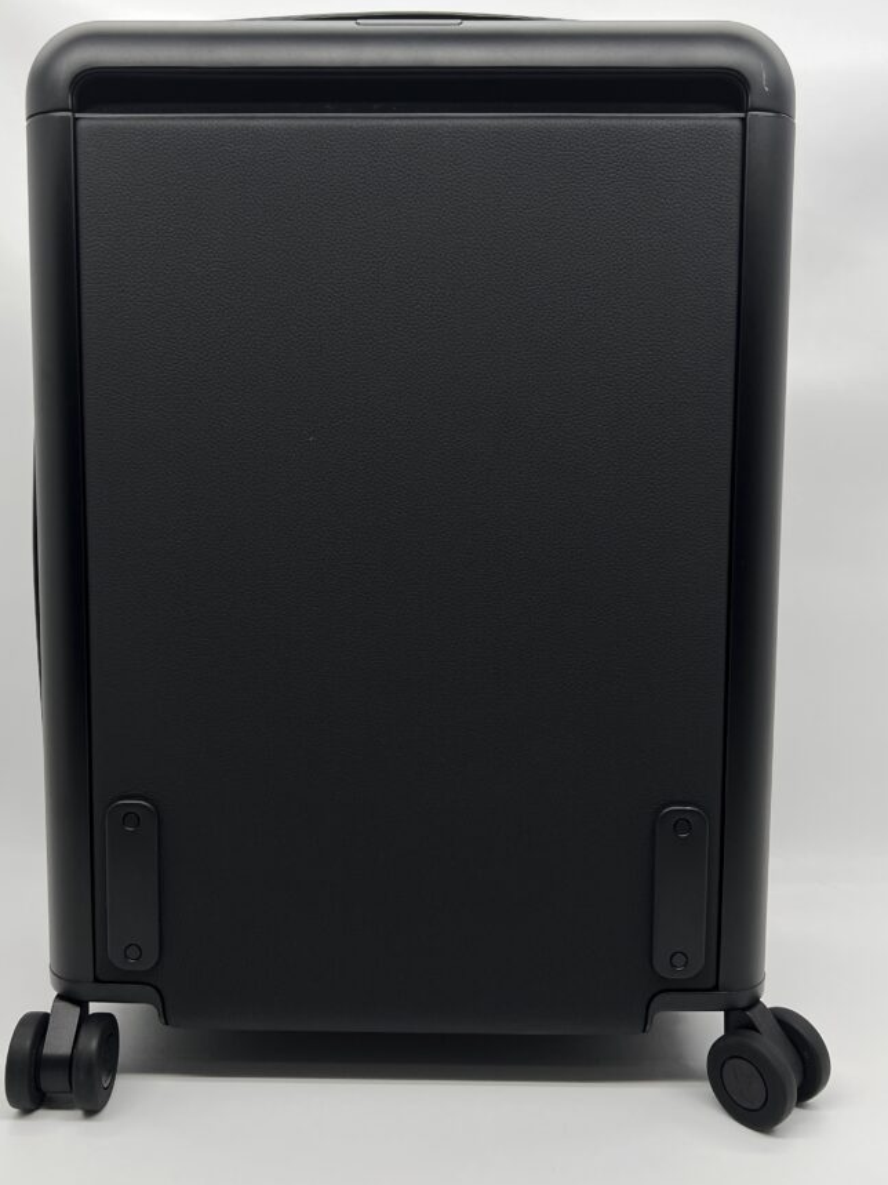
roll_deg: -0.4
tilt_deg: -4.8
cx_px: 396
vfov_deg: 58.2
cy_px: 527
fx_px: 1061
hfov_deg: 45.4
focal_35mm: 31
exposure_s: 1/168
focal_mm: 5.7
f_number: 1.5
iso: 40
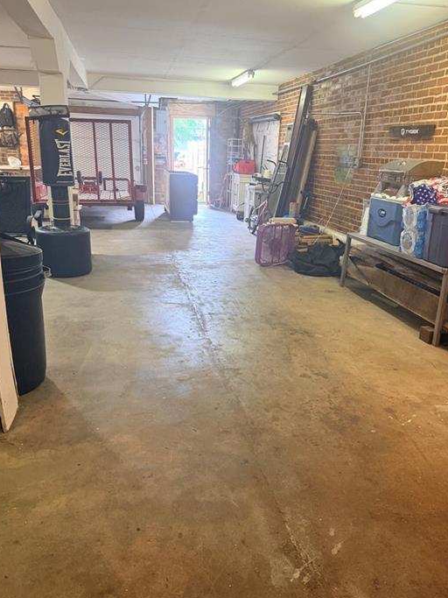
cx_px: 226
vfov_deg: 65.3
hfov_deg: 51.3
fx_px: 466
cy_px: 306
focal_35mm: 27
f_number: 1.78
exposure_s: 1/60
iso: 320
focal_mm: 6.76
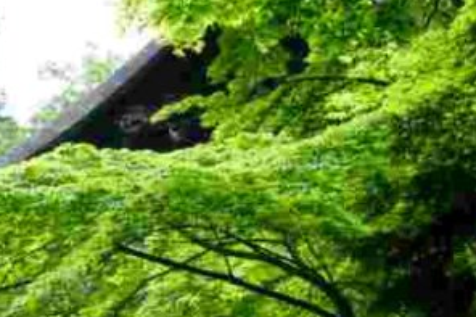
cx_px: -58
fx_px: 2124
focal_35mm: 161
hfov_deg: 12.5
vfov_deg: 8.3
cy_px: 476
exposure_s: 1/160
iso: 250
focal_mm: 31
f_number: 6.3
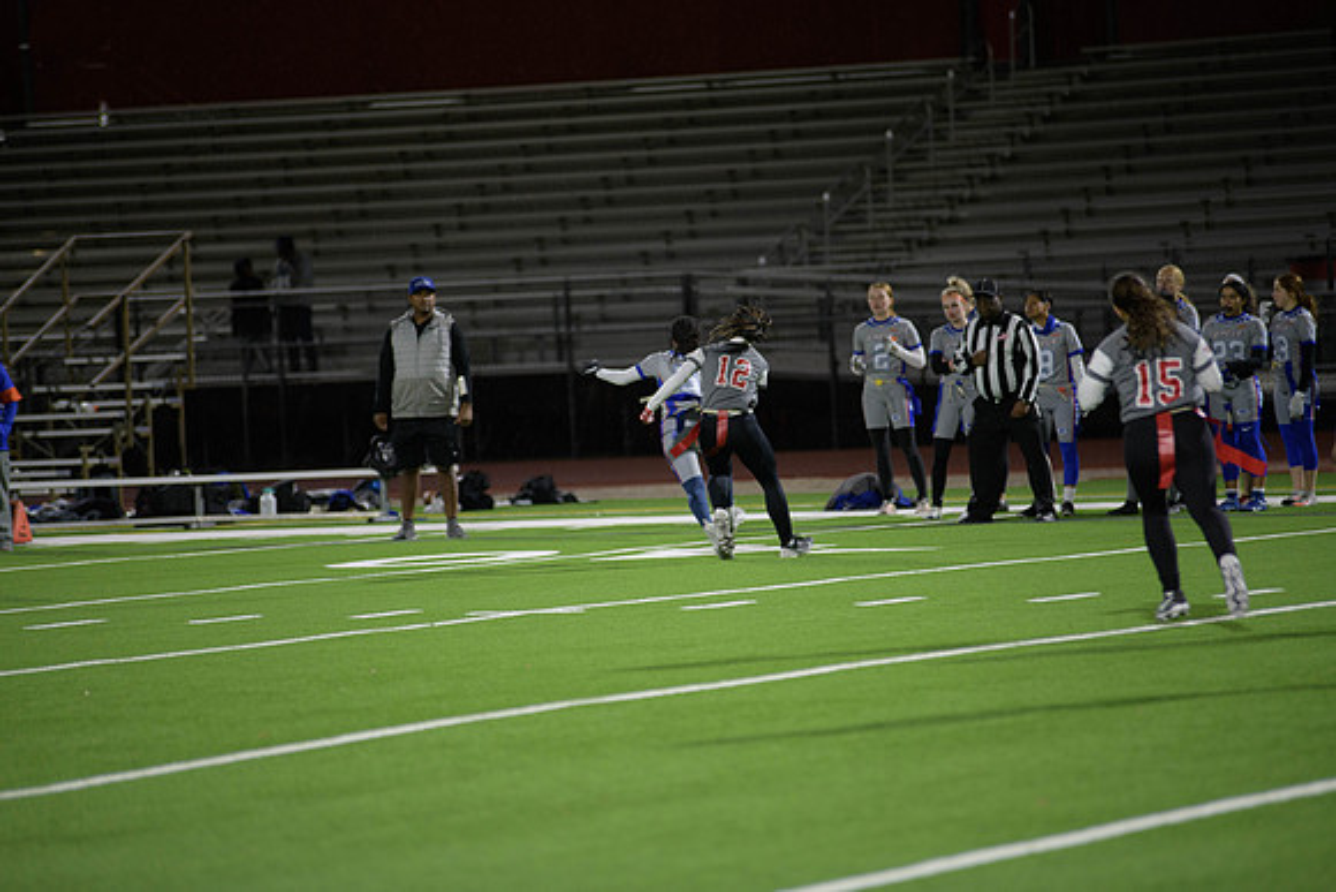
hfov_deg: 10.3
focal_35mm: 200
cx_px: 668
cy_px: 446
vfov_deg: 6.9
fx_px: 7424
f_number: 2.8
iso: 1000
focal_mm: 200
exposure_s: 1/200
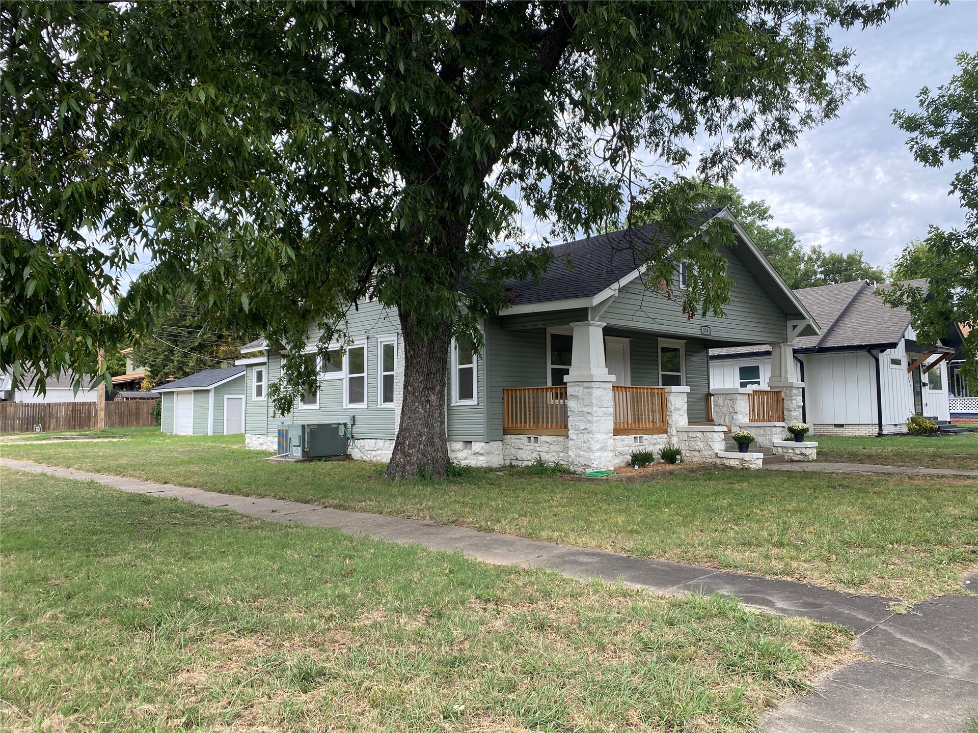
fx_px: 735
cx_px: 489
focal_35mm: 26
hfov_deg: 67.3
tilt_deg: +4.0
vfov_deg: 53.1
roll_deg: -0.2
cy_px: 366
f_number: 1.8
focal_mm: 4.25
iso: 32
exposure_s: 1/576
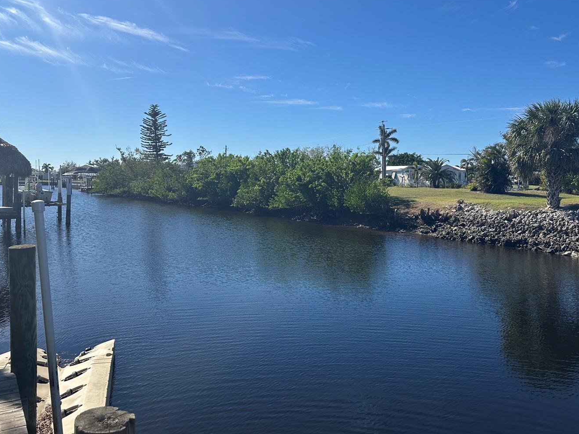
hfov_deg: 61.6
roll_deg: -0.9
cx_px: 274
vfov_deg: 48.2
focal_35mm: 29
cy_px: 207
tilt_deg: -2.4
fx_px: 485
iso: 80
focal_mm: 6.86
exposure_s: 1/6211
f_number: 1.78
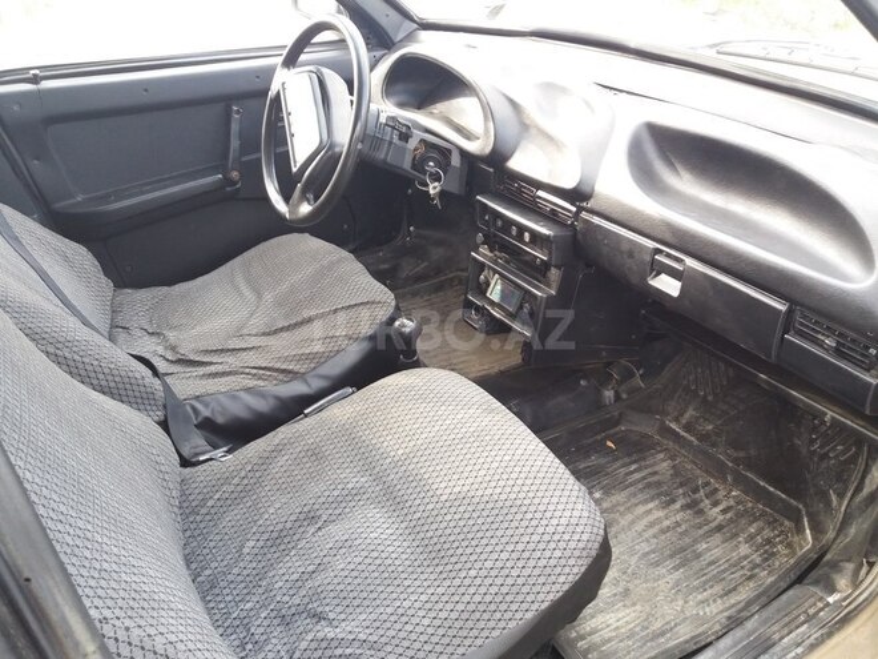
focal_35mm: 28
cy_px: 330
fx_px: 710
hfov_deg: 63.4
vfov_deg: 49.7
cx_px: 439
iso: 100
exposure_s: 1/50
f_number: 1.9
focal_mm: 3.7
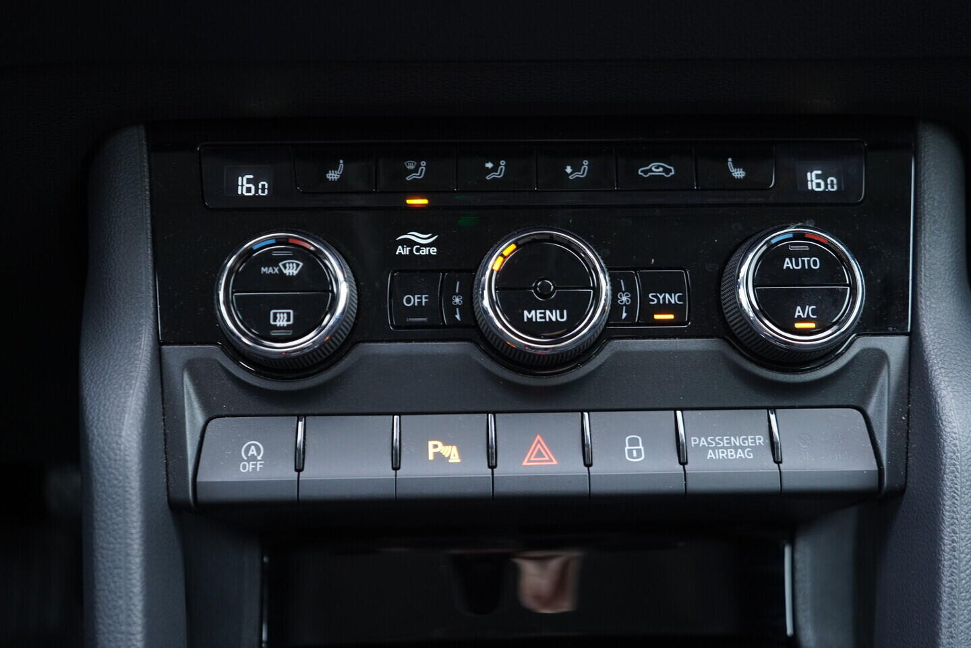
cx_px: 486
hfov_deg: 53.1
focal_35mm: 36
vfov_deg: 36.9
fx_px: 971
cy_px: 324
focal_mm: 24
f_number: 2.8
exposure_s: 1/40
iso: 640
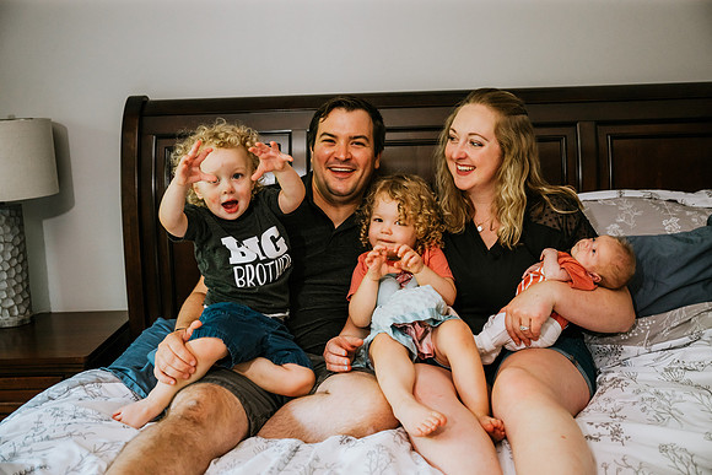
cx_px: 356
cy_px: 238
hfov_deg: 53.1
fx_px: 712
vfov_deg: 36.9
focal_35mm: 36
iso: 1250
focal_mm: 36
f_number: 3.2
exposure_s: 1/250
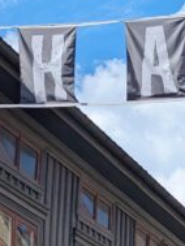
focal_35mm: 130
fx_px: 925
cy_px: 357
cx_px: 320
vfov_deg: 14.3
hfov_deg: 10.8
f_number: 1.68
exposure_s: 1/1484
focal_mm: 6.9
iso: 20
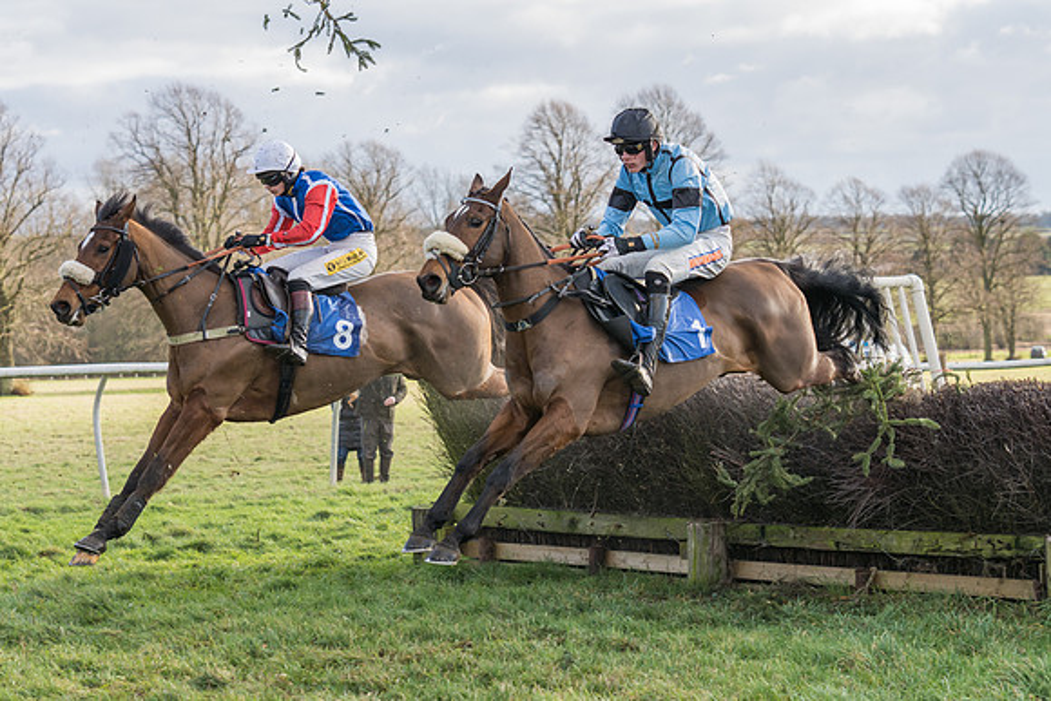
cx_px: 600
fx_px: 2756
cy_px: 319
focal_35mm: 94
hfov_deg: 21.6
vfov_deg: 14.5
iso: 400
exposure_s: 1/1250
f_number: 4
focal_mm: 70
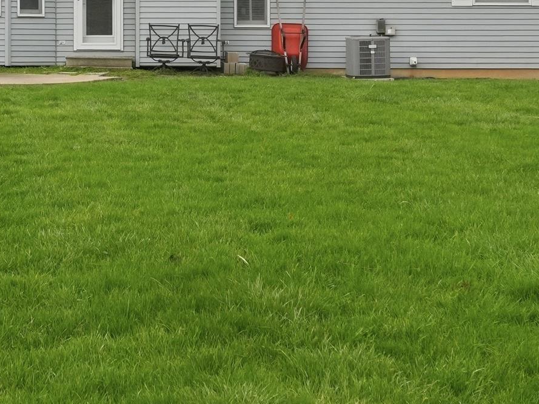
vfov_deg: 18.9
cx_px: 64
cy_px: -41
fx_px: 1168
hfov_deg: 25.3
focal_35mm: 75
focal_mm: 18.5
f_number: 8
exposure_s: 1/640
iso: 400
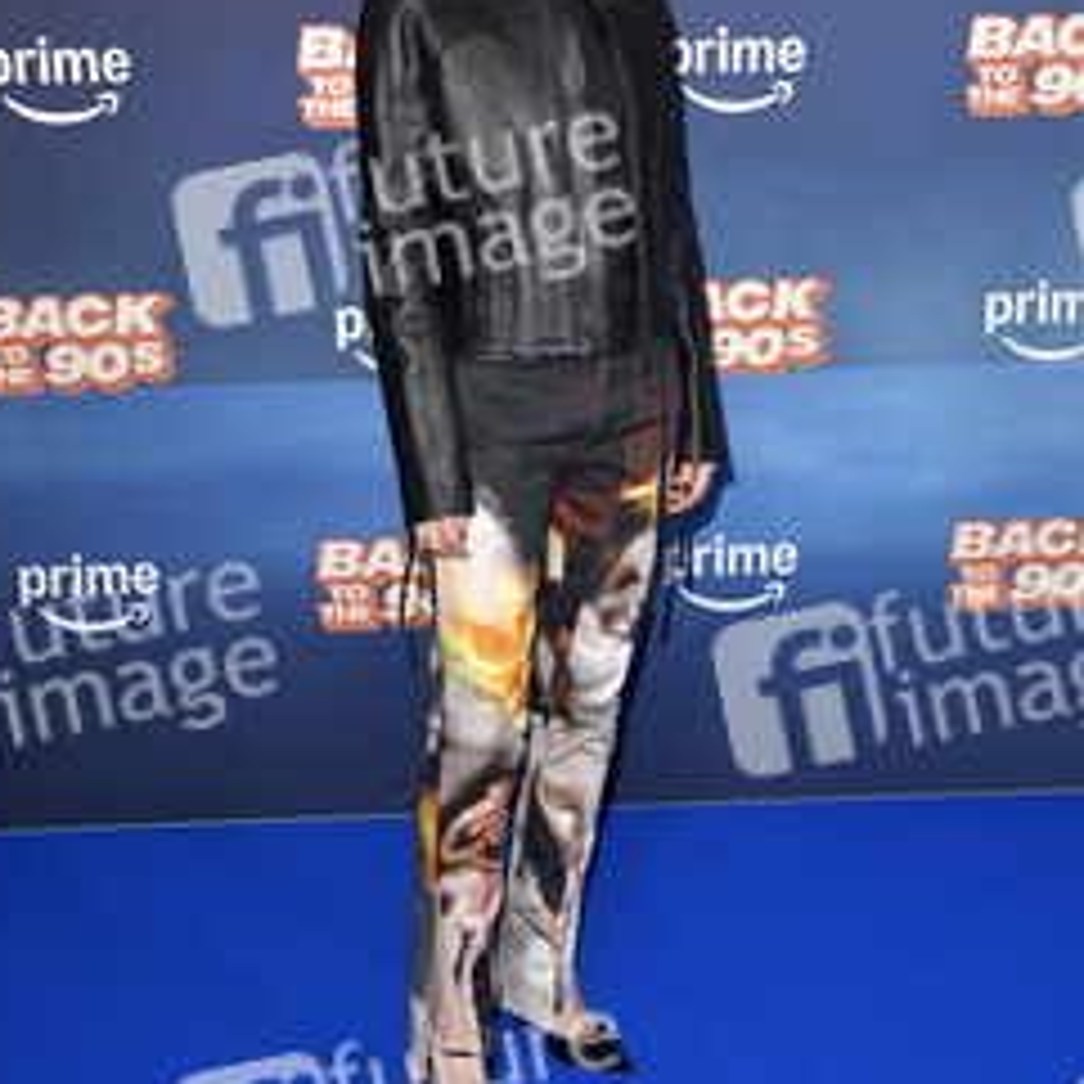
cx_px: 535
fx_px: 1701
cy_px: 445
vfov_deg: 35.3
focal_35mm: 48
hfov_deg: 35.4
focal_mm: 34
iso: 800
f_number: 6.3
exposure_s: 1/200
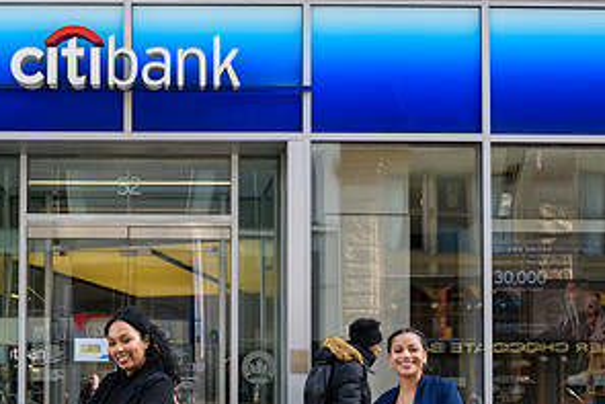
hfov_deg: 36.8
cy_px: 374
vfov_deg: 24.7
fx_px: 891
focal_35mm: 53
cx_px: 166
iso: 200
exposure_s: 1/400
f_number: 3.2
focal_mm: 27
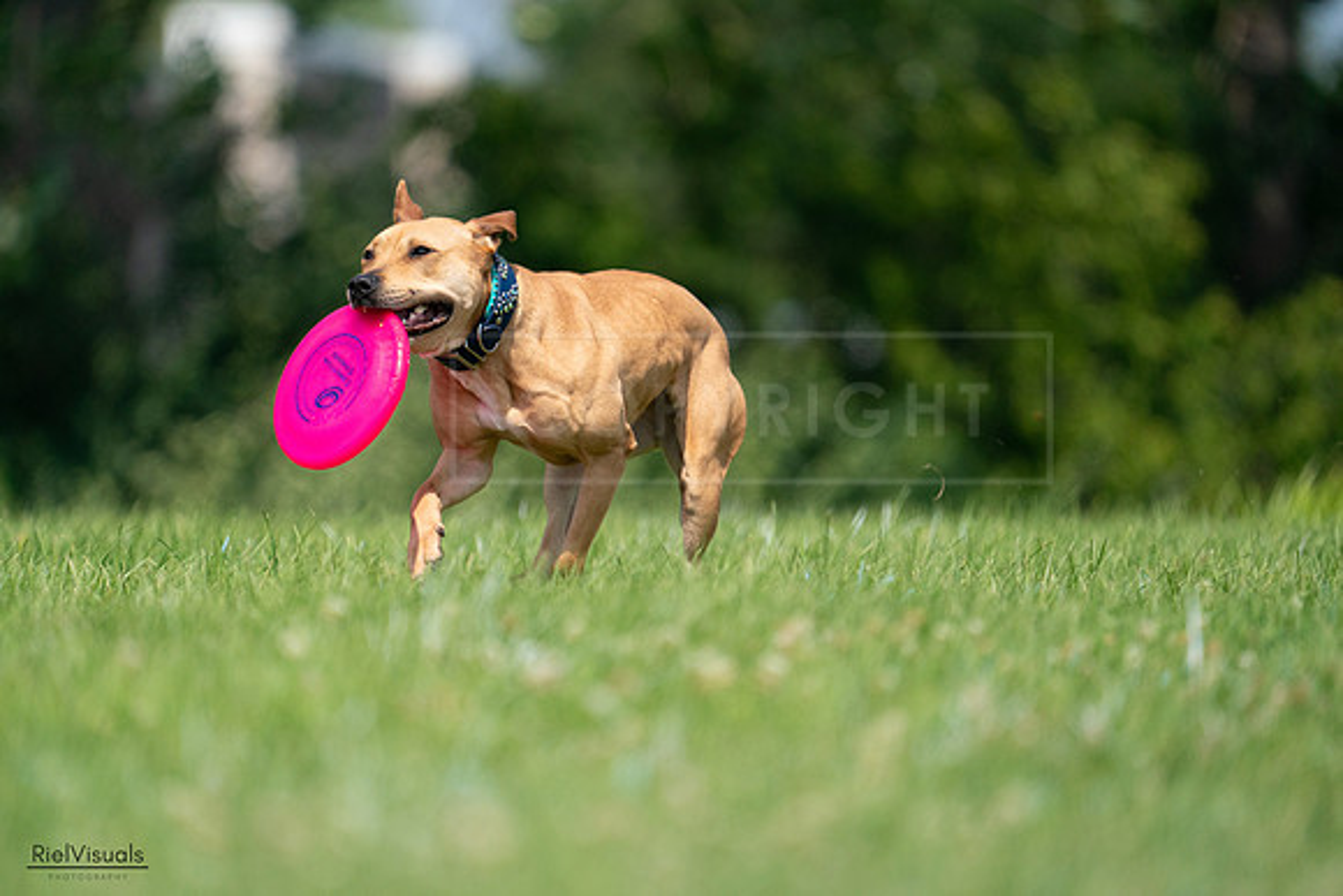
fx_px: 22388
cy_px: 448
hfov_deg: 3.4
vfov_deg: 2.3
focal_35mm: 600
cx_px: 672
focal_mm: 600
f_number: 6.3
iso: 1000
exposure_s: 1/4000
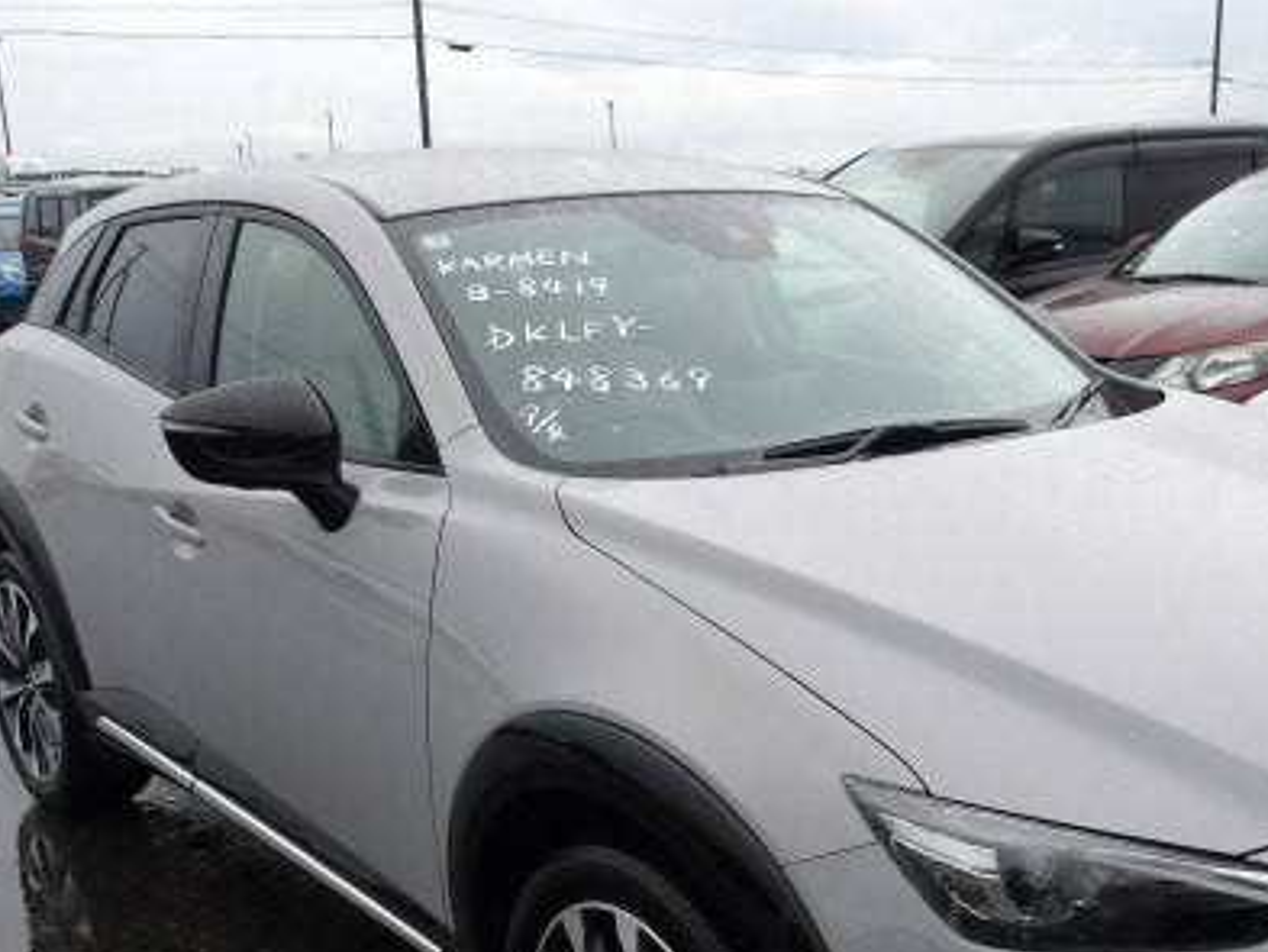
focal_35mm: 44
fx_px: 1612
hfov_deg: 42.6
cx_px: 794
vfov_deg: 32.3
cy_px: 716
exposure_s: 1/60
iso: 175
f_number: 10.4
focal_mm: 4.9
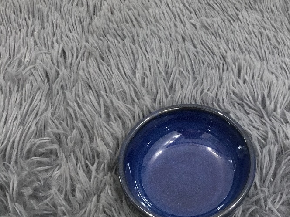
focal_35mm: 56
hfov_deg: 34.0
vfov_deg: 26.1
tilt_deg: -56.0
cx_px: 196
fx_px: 469
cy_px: 115
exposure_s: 1/33
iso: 160
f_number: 2.4
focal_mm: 3.3
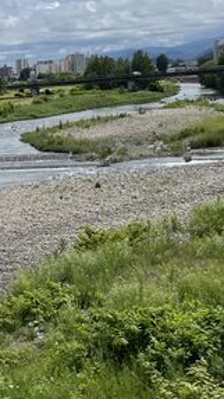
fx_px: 794
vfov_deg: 28.2
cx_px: -177
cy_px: 161
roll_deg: +4.3
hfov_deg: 14.2
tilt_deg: -3.3
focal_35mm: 75
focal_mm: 5.1
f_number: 1.6
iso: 50
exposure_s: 1/7874
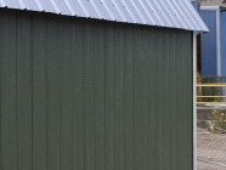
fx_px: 516
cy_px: 91
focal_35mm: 79
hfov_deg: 20.6
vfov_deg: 18.7
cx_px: -124
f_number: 1.8
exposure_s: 1/1908
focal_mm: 5.54
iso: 50
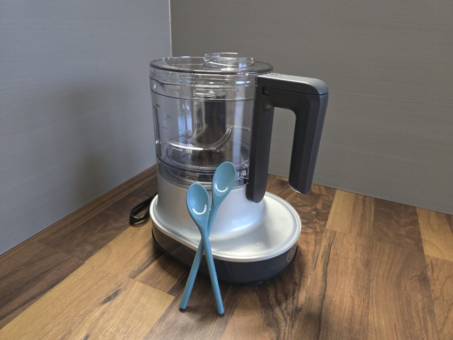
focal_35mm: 23
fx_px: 301
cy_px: 170
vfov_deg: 58.9
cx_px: 226
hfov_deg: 73.9
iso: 1000
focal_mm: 6.3
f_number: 1.7
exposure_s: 1/60
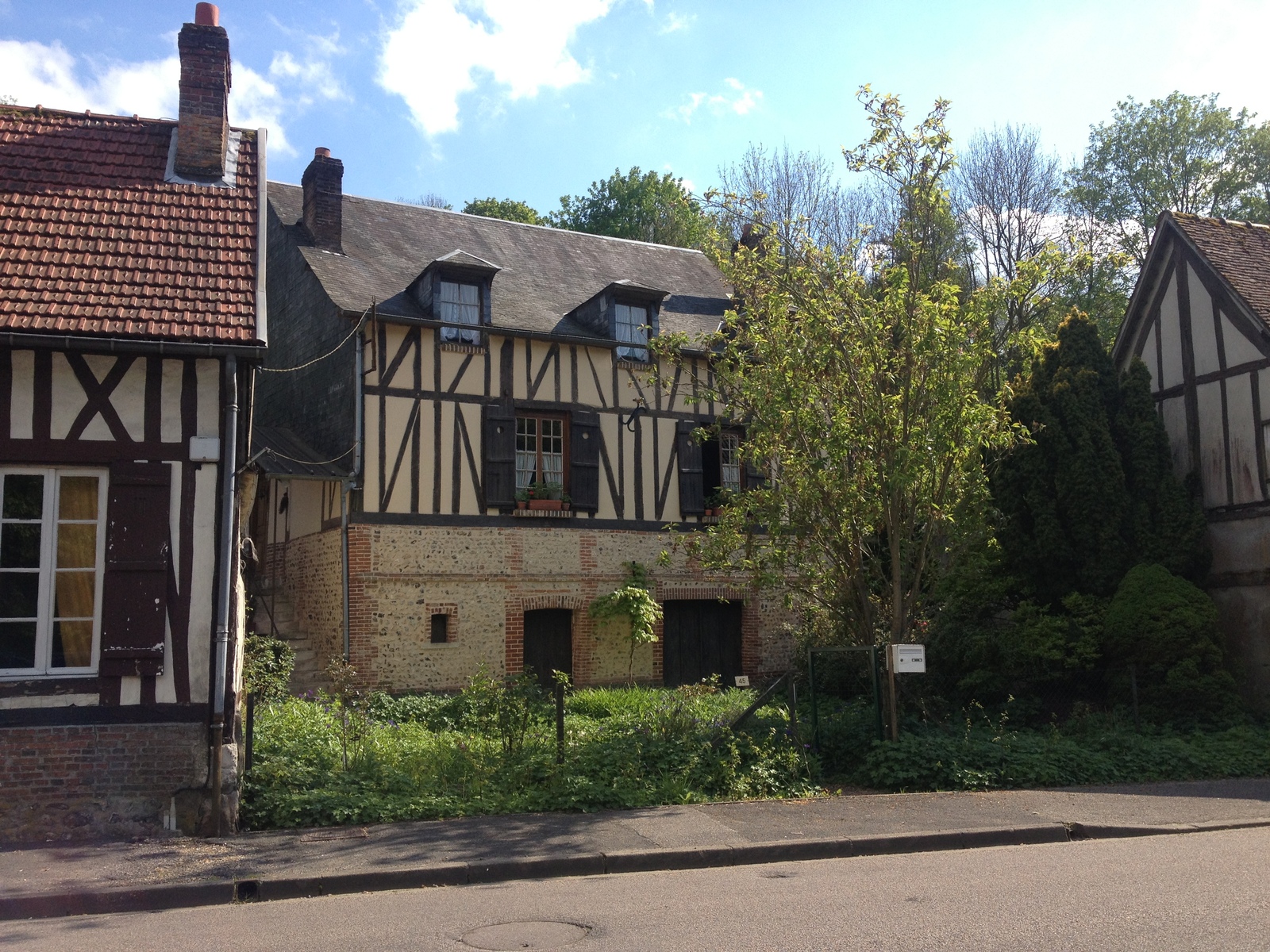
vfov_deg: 40.7
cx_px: 635
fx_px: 1284
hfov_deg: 52.6
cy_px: 476
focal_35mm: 35
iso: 50
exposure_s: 1/1151
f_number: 2.4
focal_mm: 4.28
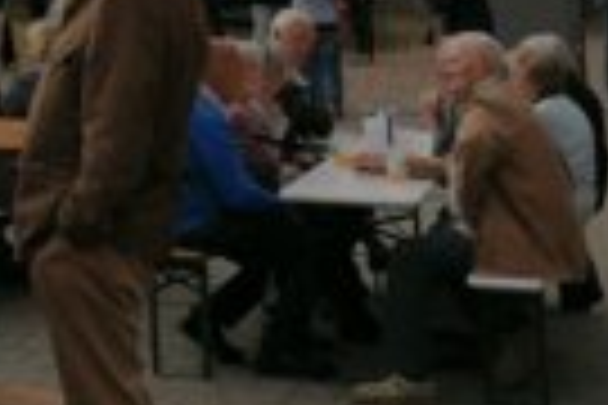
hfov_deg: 16.7
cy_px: -252
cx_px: -135
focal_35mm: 117
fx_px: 1976
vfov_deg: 11.1
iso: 50
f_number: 1.8
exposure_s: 1/1661
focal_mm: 4.75
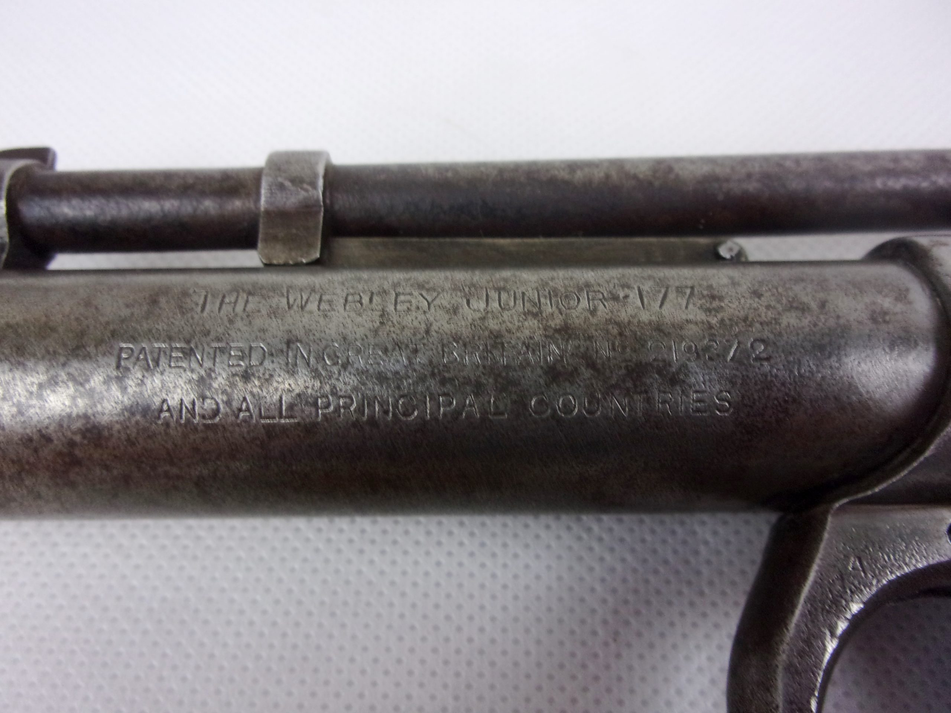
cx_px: 476
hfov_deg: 63.4
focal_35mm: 28
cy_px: 356
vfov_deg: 49.7
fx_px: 769
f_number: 3.9
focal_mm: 5.1
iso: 168
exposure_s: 1/34
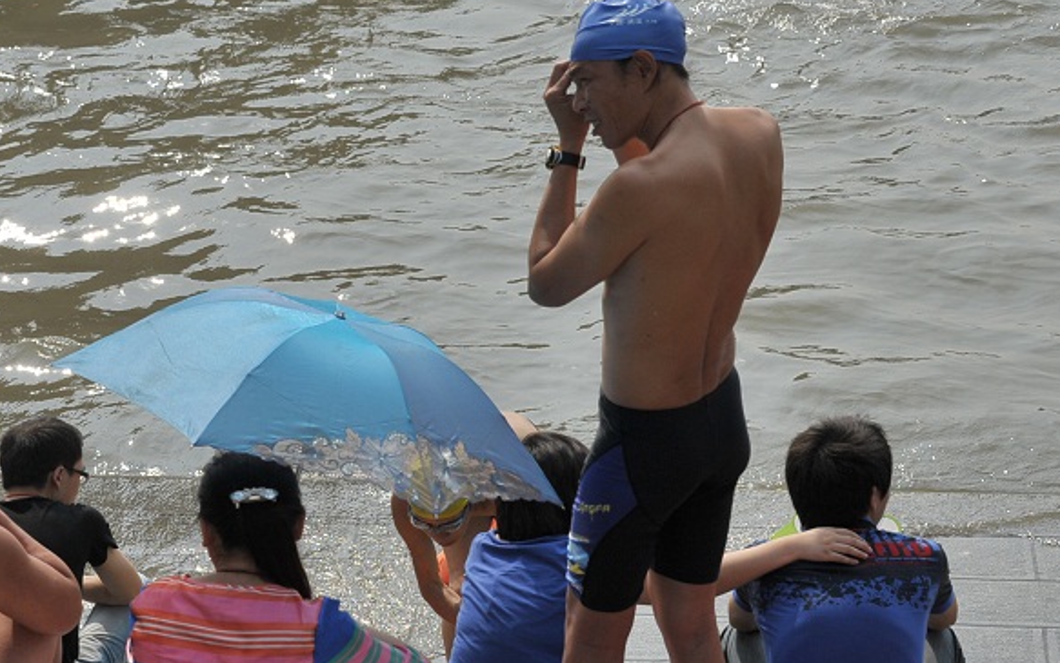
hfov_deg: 16.0
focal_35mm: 130
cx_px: 337
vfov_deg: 10.1
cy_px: 473
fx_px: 3757
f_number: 10
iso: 500
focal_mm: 92
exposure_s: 1/1600
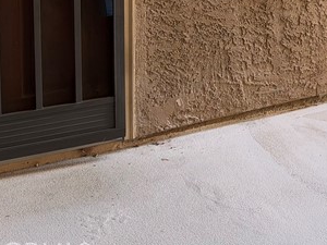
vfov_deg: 16.1
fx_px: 775
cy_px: -150
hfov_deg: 22.7
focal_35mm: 82
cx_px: 342
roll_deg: -0.4
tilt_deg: -3.0
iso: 100
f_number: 1.8
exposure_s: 1/127
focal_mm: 6.93
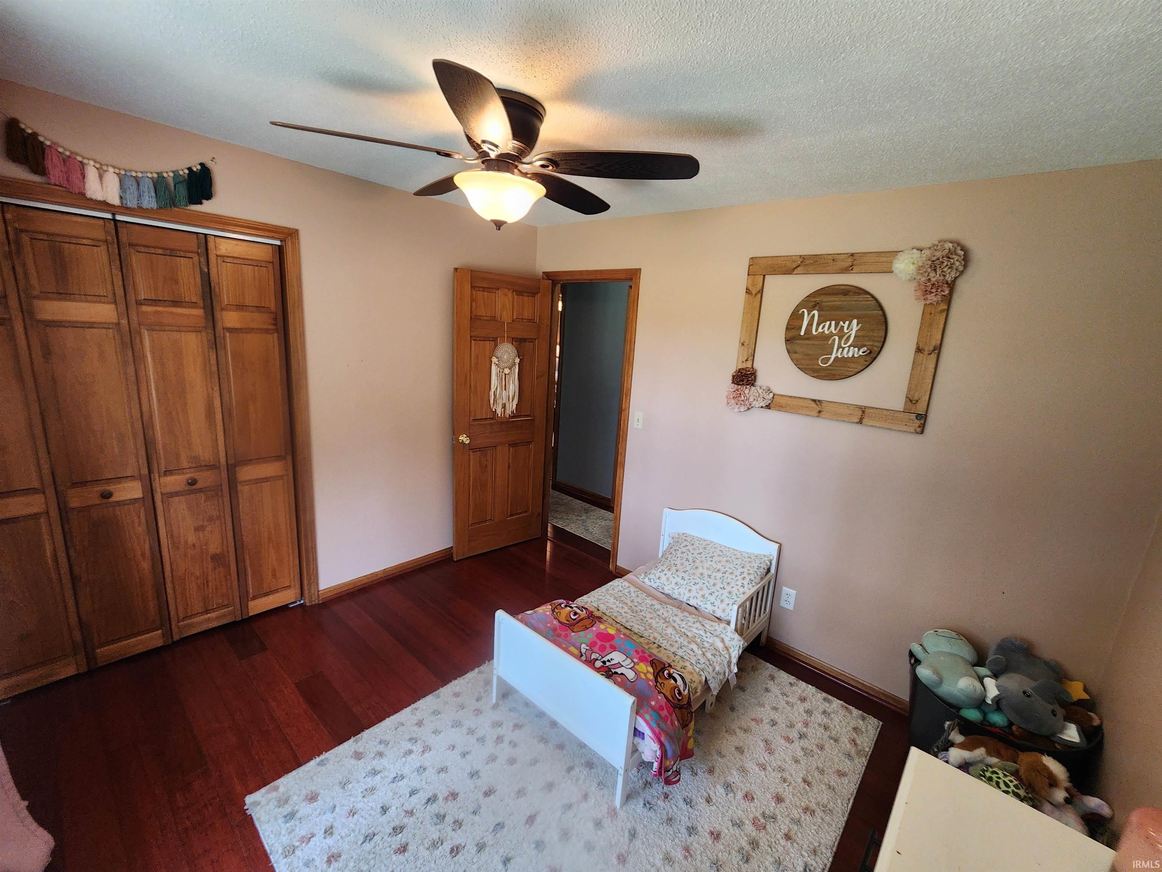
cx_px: 581
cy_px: 436
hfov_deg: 106.2
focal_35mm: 13
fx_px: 436
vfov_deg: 89.9
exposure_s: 1/60
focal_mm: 2.2
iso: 160
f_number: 2.2
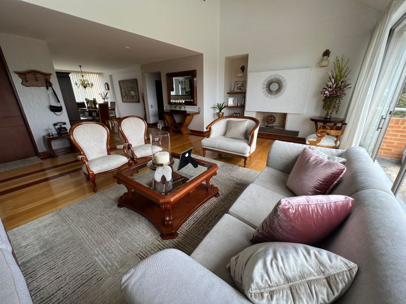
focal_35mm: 13
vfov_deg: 89.9
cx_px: 203
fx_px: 152
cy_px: 152
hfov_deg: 106.2
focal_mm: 1.57
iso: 32
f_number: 1.8
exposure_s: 1/99
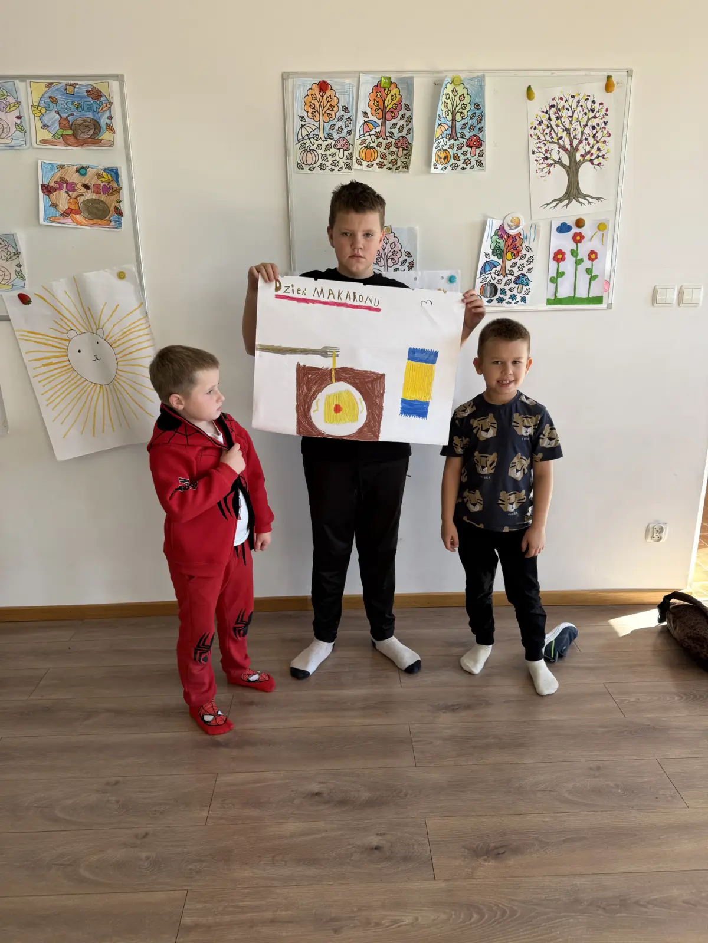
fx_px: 654
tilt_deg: -17.9
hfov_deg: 56.8
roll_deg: -0.5
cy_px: 472
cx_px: 354
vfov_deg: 71.6
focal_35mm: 24
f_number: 1.78
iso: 80
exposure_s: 1/121
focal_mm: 6.76
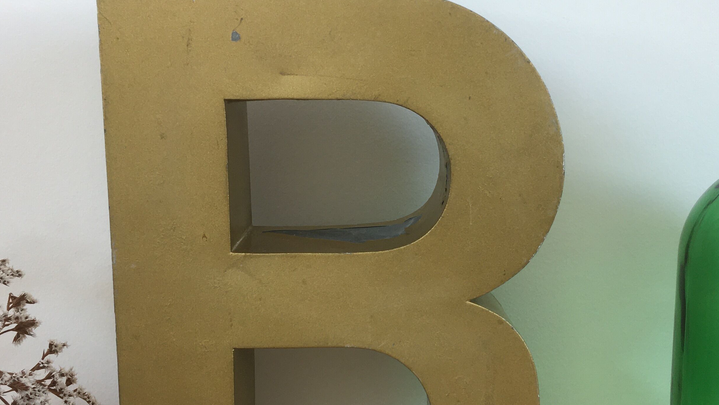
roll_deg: -0.7
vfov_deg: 23.0
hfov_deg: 39.8
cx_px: 406
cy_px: 268
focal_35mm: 52
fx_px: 991
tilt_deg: -8.6
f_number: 2.2
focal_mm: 4.15
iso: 40
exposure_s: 1/100
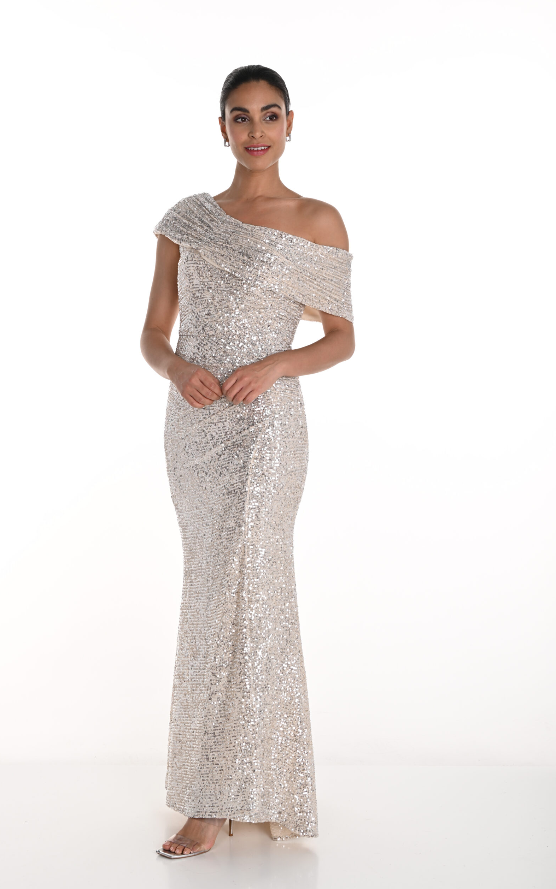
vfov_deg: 36.3
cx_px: 255
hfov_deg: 23.1
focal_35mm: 56
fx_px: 1358
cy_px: 443
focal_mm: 54
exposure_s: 1/160
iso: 100
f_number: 10
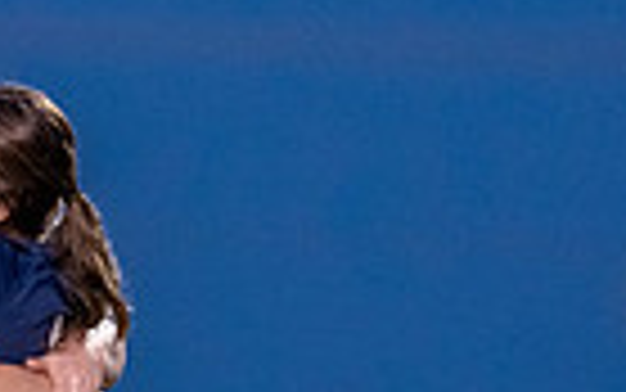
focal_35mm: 1241
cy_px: 754
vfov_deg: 1.1
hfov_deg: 1.7
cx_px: -58
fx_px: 21181
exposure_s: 1/1000
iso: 3200
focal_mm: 200
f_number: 2.8
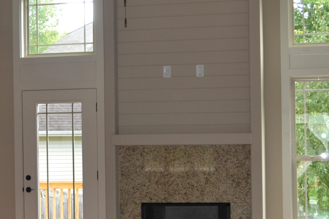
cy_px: 134
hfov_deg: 23.1
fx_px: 804
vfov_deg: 15.5
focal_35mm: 88
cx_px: 119
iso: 400
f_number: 4.2
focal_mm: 26
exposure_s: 1/80
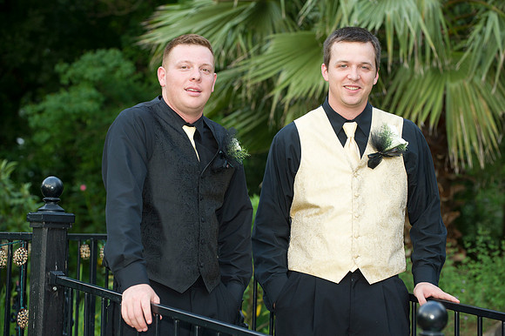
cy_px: 168
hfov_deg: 17.1
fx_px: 1682
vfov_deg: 11.4
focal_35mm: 120
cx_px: 252
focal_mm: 120
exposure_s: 1/250
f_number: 4.5
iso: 800
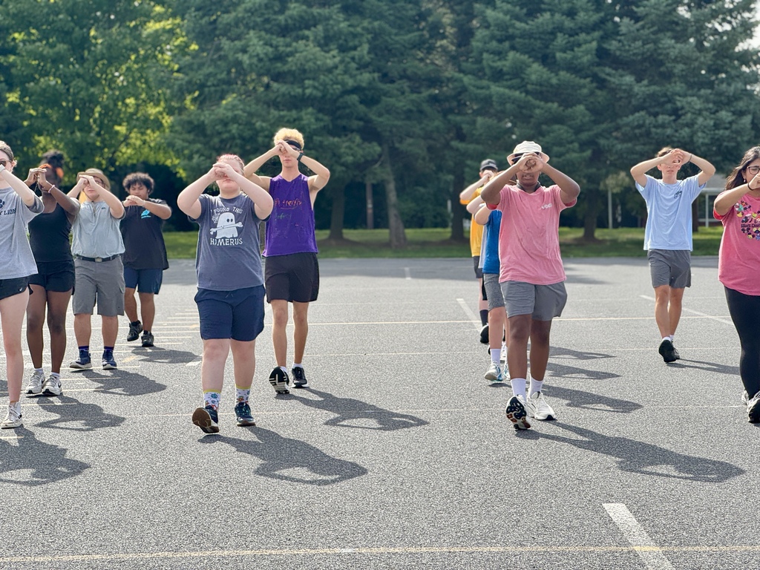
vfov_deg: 19.1
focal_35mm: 77
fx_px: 1691
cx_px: 380
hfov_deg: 25.3
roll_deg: +0.1
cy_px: 285
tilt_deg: -1.2
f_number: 2.8
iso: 25
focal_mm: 9
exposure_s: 1/362
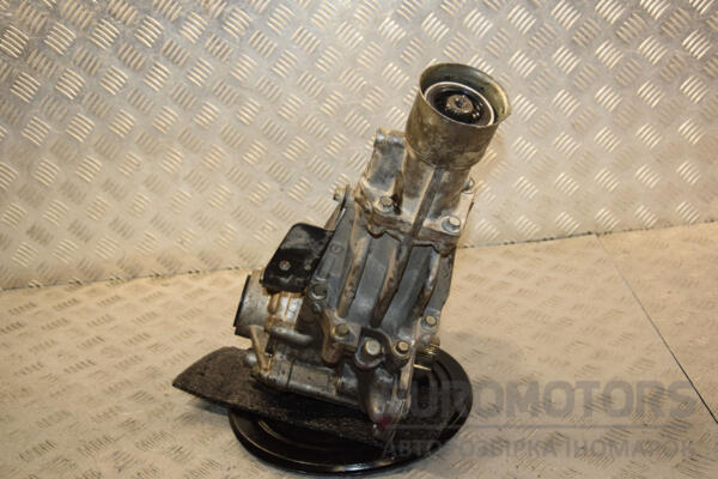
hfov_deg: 38.9
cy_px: 240
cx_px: 359
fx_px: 1017
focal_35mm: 51
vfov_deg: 26.5
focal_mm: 34
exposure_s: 1/200
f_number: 5
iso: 800
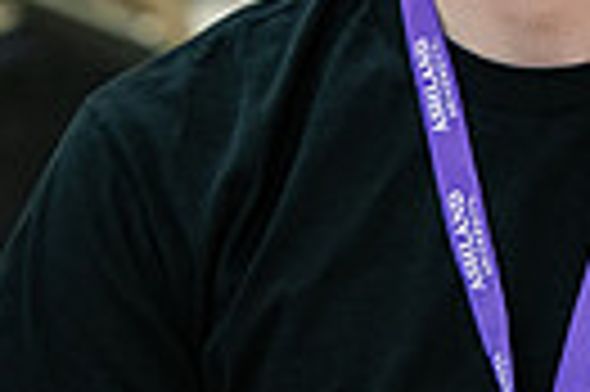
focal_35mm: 644
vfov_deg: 2.1
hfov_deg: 3.2
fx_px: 10541
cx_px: 599
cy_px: -255
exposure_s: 1/160
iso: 1600
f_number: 3.2
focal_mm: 145
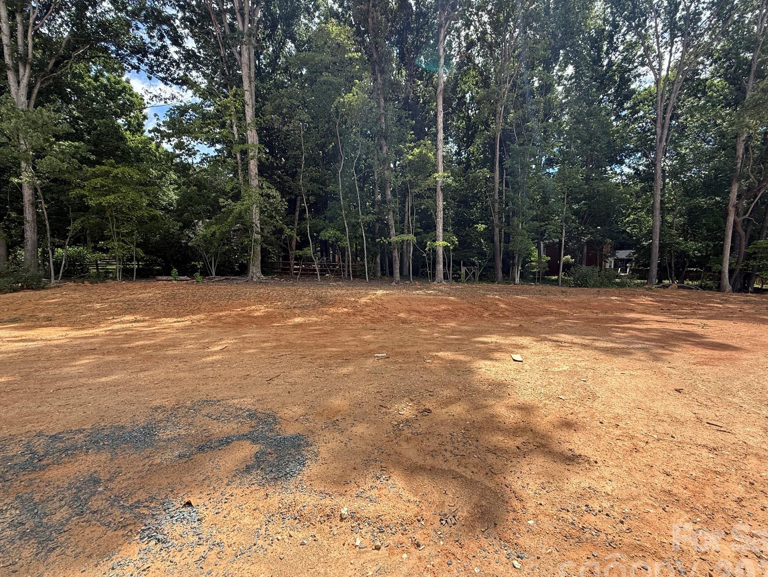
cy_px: 293
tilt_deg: -3.9
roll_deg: +0.9
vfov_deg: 81.8
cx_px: 389
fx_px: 333
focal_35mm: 15
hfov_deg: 98.2
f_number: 2.2
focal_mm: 2.22
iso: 50
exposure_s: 1/1033
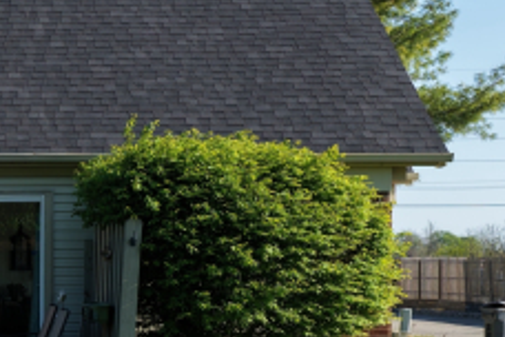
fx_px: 1290
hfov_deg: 19.7
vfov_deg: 14.8
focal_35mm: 92
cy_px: 259
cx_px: -215
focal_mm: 14.45
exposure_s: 1/1000
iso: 160
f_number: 2.8
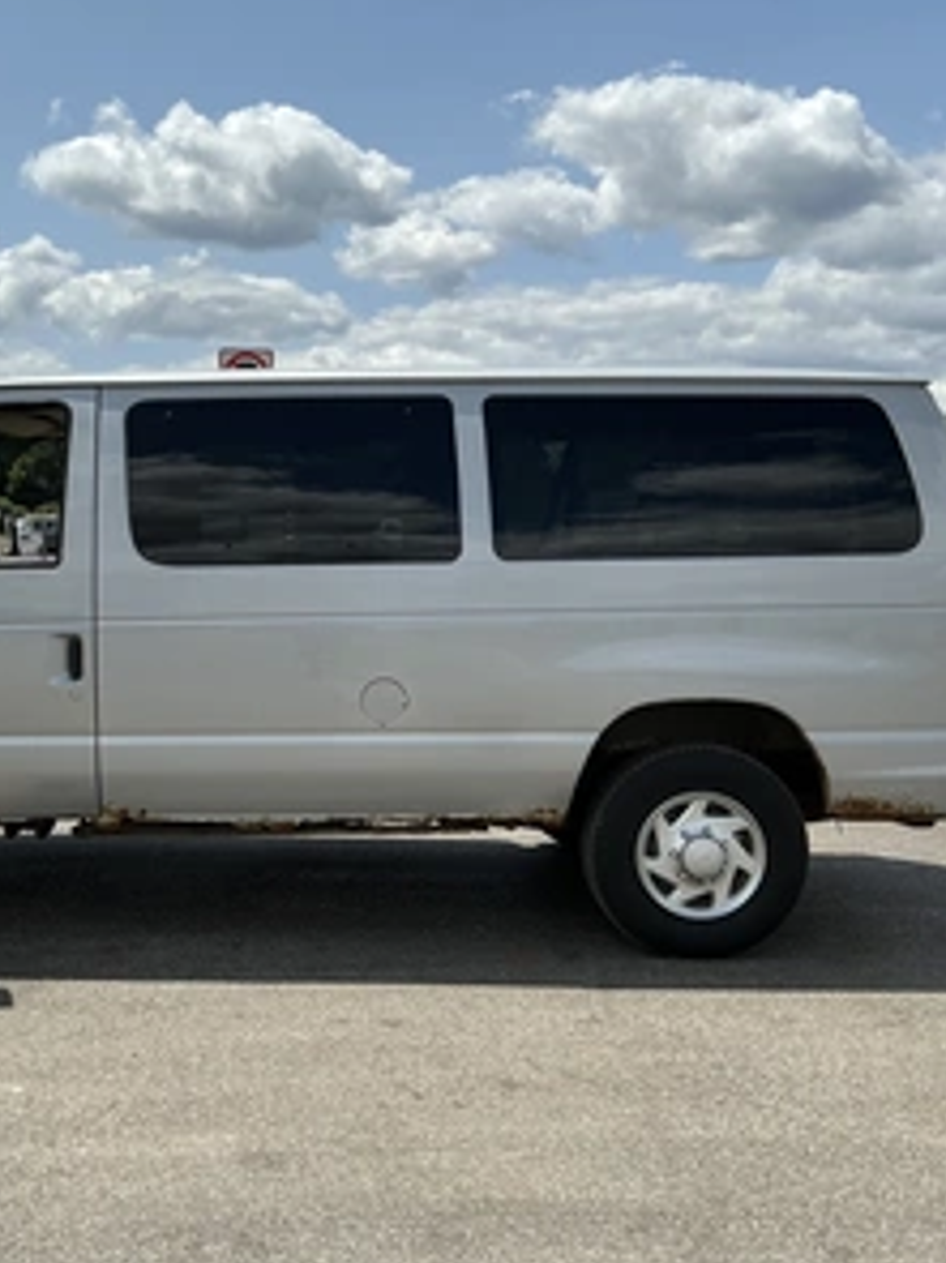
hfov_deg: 37.2
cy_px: 625
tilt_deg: -2.0
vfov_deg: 49.0
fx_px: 1386
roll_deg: +0.4
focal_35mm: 38
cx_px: 300
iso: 25
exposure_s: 1/2667
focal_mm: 3
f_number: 1.8
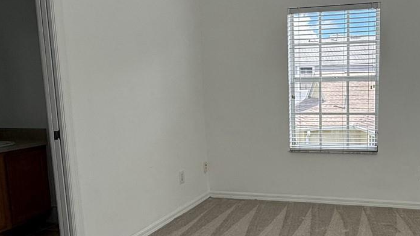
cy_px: 137
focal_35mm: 35
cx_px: 301
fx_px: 390
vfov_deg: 33.6
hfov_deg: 54.6
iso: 64
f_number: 2.2
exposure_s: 1/298
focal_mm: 2.22
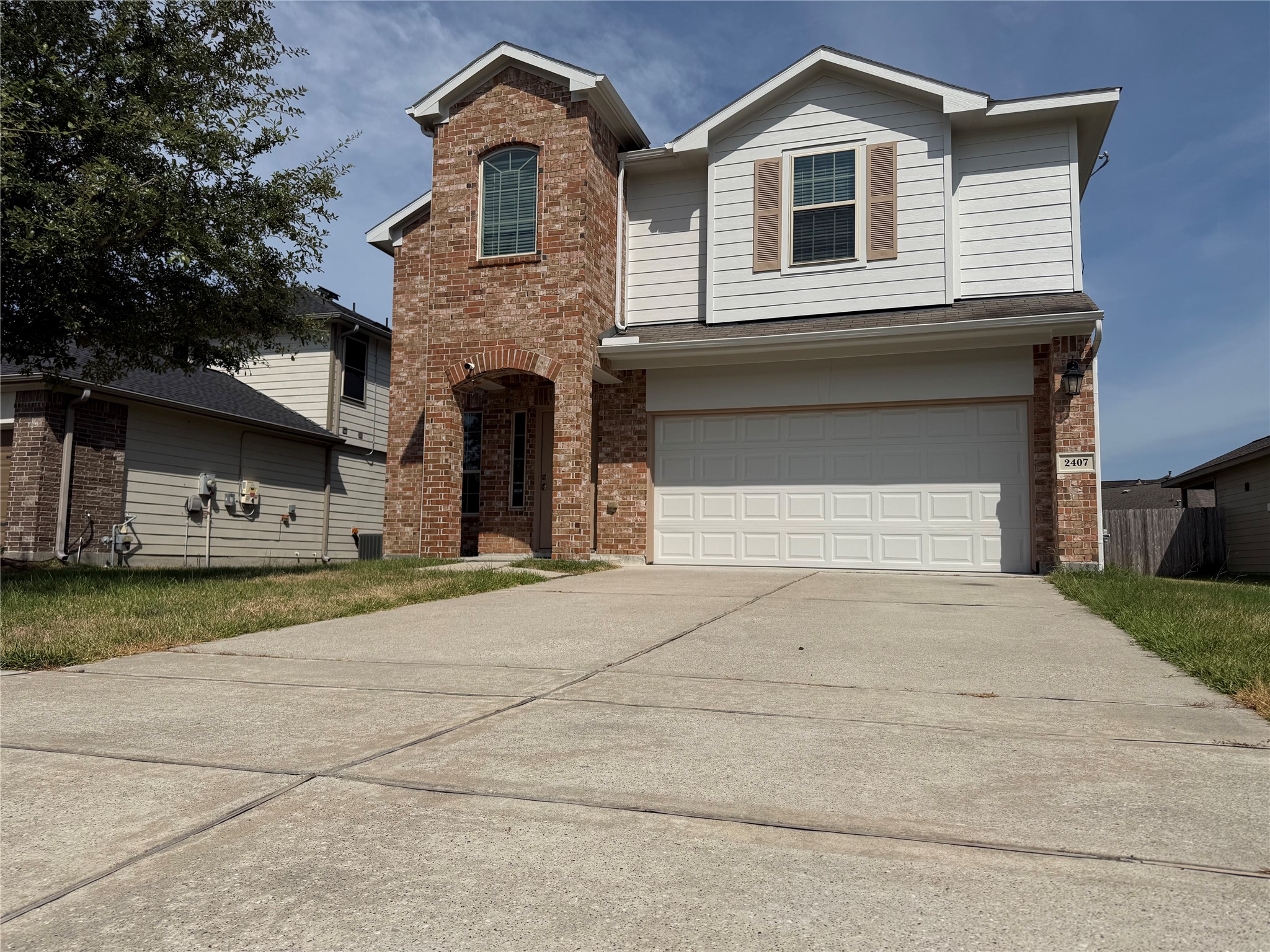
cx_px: 635
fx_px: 881
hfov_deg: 71.6
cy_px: 476
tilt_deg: +7.5
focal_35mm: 24
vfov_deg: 56.8
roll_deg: -0.9
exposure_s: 1/11905
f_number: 1.78
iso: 80
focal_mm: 6.76
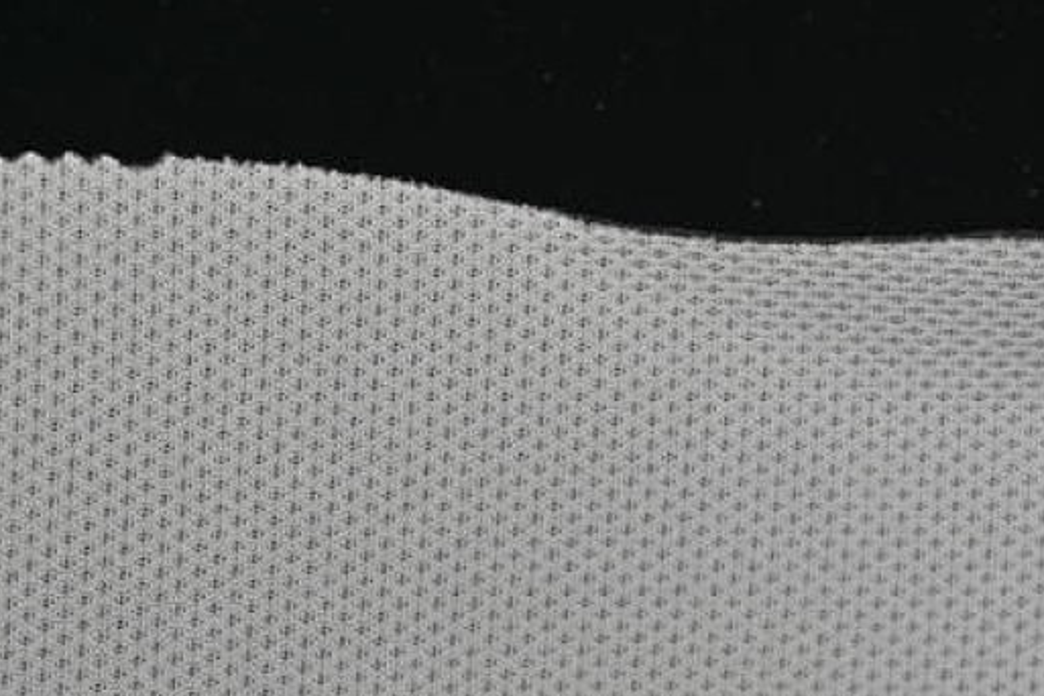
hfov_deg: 12.9
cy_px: 710
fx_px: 4582
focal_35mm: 158
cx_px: 944
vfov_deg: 8.6
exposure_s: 1/50
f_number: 6.3
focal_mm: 50
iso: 160
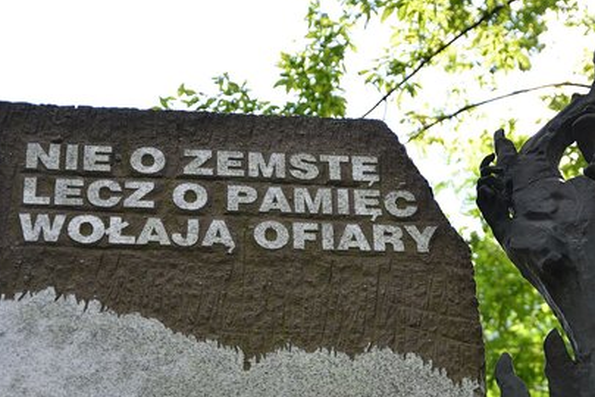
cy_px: 218
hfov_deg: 19.6
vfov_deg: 13.2
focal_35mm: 104
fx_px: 1719
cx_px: 350
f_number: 8
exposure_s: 1/250
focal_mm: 52
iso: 200
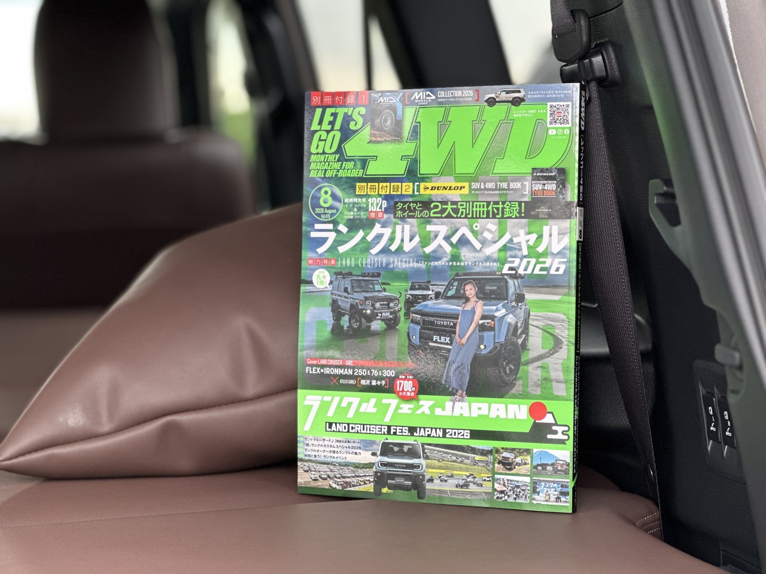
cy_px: 287
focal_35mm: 77
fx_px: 1704
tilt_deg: -3.8
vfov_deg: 19.1
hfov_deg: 25.3
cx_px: 383
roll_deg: +0.3
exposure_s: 1/121
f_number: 2.8
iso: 100
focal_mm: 9
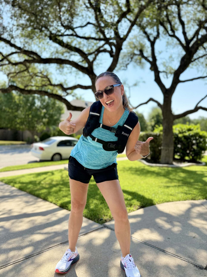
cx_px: 104
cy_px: 138
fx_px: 191
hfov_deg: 56.8
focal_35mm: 24
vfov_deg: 71.6
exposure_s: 1/2703
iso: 100
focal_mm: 6.8
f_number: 1.8
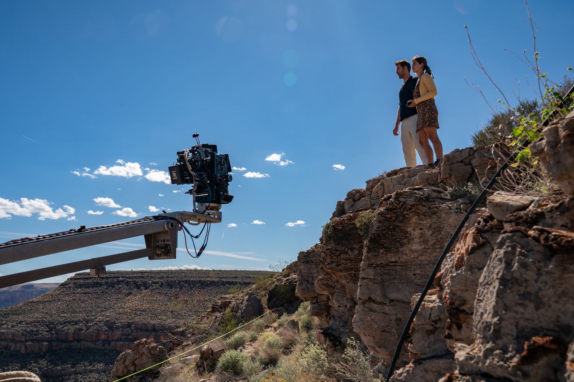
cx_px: 287
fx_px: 478
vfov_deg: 43.6
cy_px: 191
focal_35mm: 30
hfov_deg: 61.9
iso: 320
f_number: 11
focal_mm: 30
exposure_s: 1/160
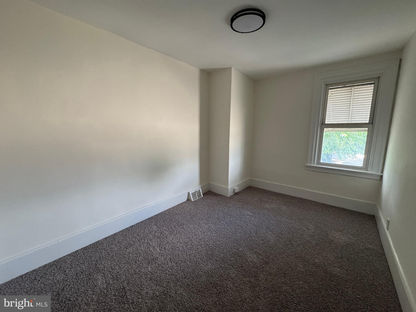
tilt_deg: -9.7
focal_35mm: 14
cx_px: 208
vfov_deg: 85.7
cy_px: 156
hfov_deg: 102.1
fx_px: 168
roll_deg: +0.3
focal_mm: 2.22
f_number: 2.2
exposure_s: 1/60
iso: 400
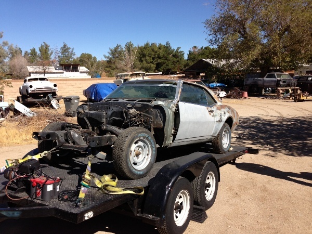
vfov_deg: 42.9
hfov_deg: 55.4
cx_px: 156
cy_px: 117
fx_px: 297
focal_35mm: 33
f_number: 2.4
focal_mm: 4.13
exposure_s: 1/1575
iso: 50
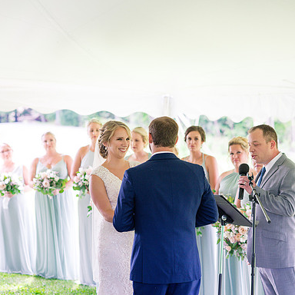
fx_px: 1080
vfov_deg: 15.6
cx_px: 208
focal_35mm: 112
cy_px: 147
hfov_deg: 15.5
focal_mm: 85
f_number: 3.2
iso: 500
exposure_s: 1/250
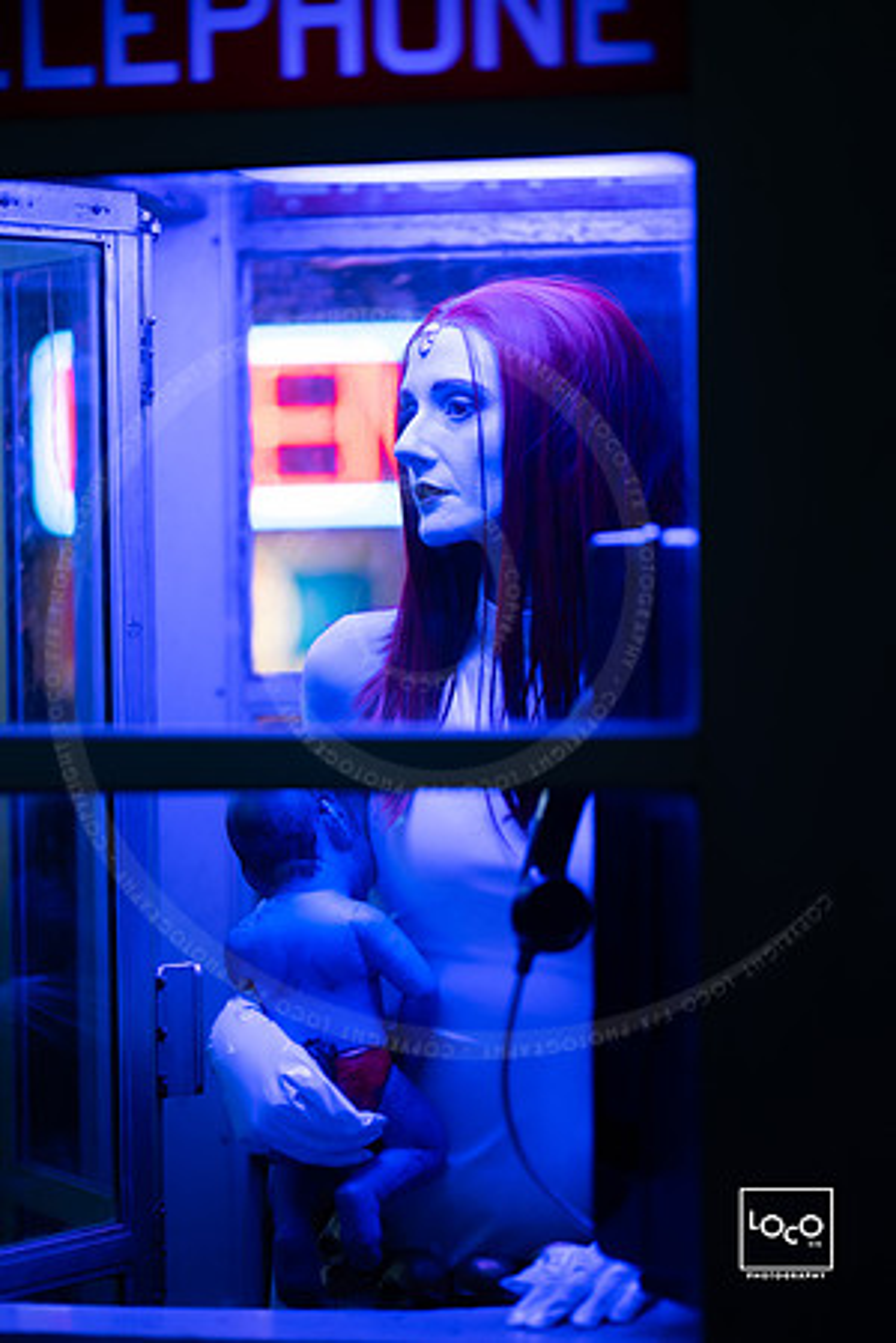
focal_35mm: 85
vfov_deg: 23.9
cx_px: 448
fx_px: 3173
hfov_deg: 16.1
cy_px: 672
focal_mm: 85
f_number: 1.3
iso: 200
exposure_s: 1/250
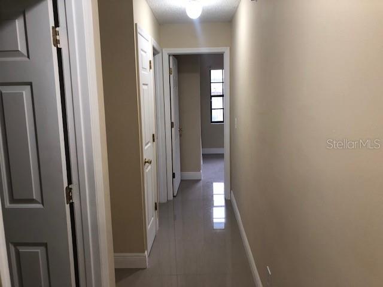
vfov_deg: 49.7
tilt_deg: -9.6
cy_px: 144
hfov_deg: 63.4
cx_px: 192
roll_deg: +2.1
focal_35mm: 28
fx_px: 310
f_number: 1.8
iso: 40
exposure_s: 1/24
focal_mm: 3.99
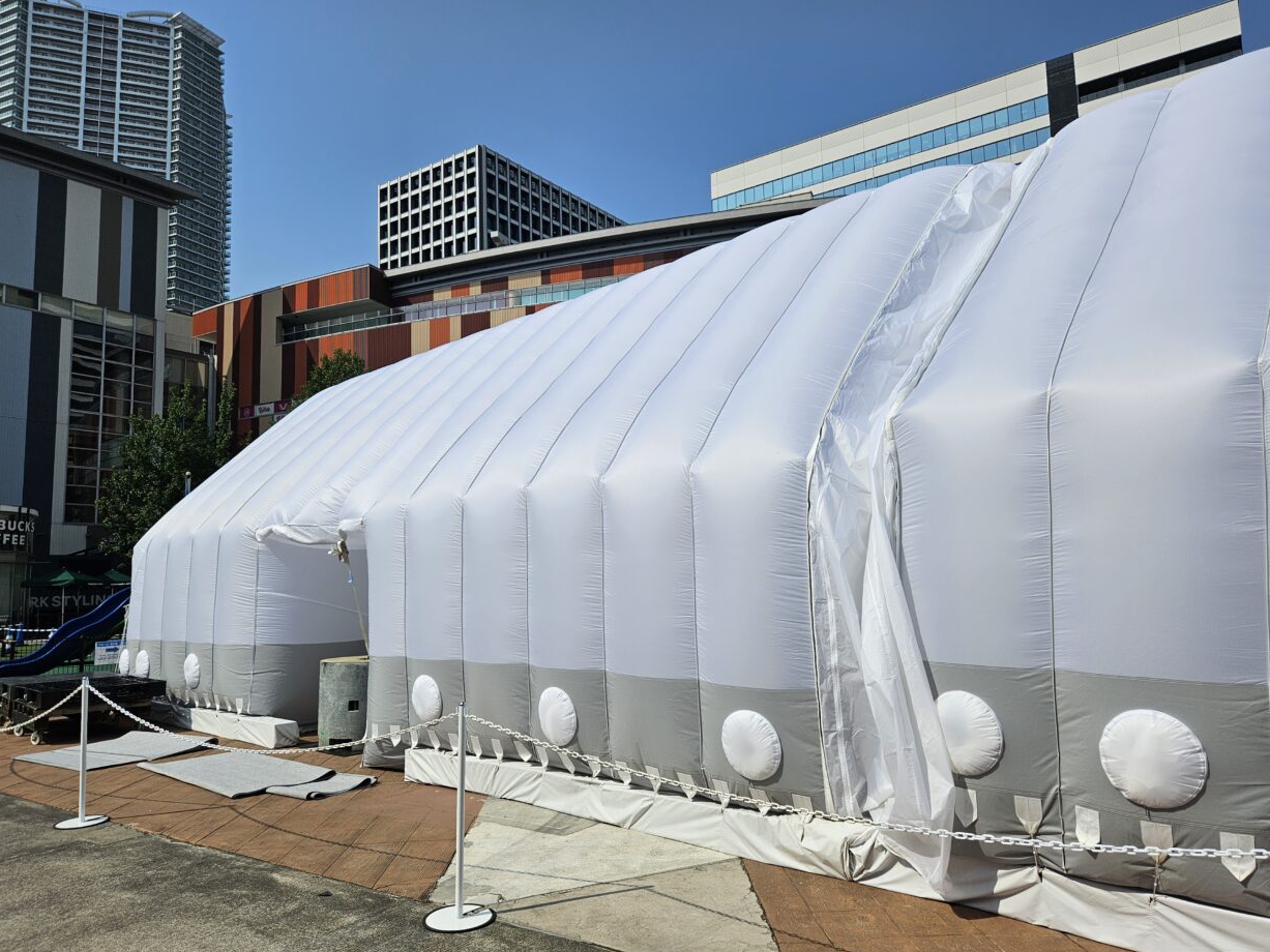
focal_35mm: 24
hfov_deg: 71.6
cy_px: 466
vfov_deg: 56.8
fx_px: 880
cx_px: 649
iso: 25
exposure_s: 1/5460
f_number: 1.8
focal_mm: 5.4
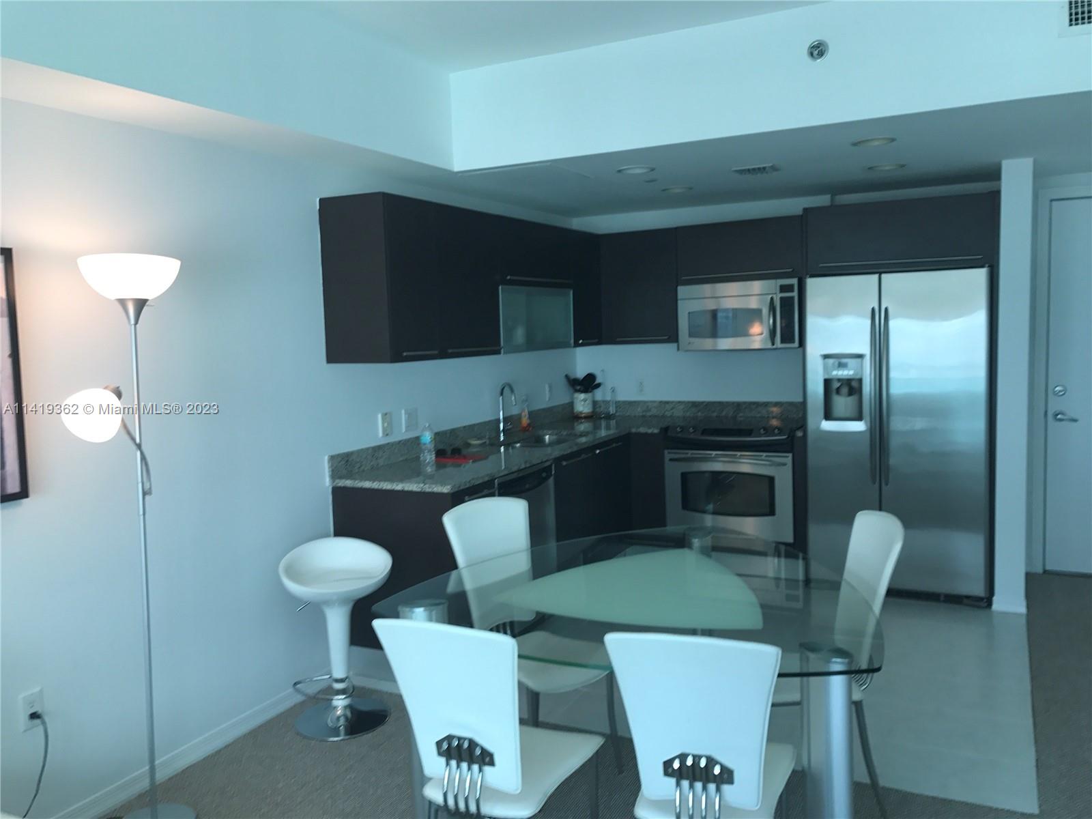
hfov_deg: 63.4
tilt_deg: -5.8
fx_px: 883
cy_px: 410
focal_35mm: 28
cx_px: 546
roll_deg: +1.6
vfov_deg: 49.7
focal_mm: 3.99
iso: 32
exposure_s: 1/60
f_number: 1.8
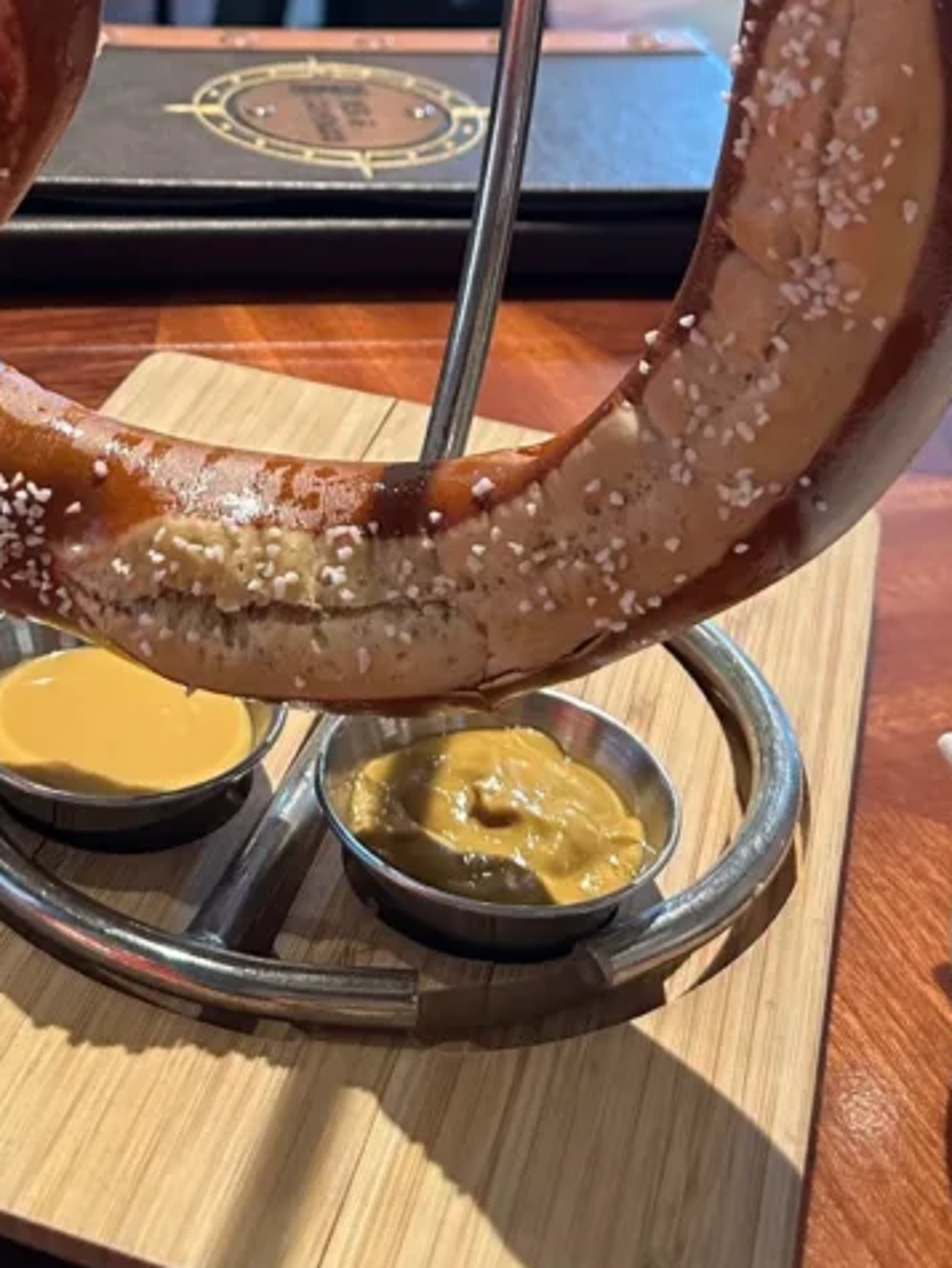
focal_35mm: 56
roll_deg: -3.9
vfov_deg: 32.5
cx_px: 245
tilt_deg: -20.0
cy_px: 117
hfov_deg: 25.8
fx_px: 2051
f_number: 1.5
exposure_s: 1/60
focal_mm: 5.7
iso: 400
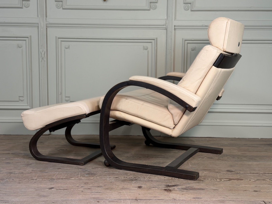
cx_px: 136
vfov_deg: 30.3
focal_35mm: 48
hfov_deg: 39.7
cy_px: 102
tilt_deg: -5.8
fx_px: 377
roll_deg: +0.2
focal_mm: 6.76
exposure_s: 1/50
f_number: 1.78
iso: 125
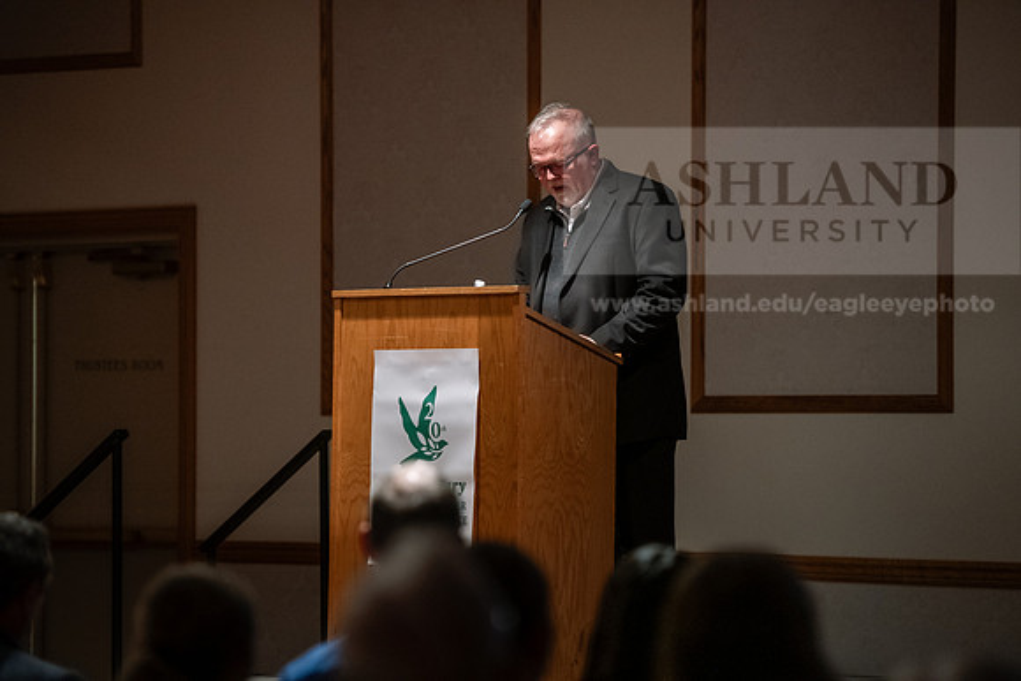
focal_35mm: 155
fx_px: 4397
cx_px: 510
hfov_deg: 13.2
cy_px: 340
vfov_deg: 8.9
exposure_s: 1/200
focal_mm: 155
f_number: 3.2
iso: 4000
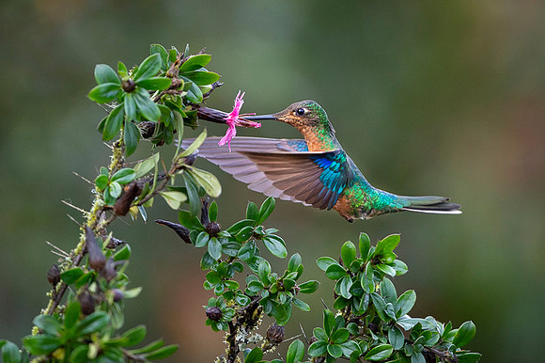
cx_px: 314
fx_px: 10499
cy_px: 111
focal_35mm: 694
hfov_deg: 3.0
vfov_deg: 2.0
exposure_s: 1/2500
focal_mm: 500
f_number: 4
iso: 2000
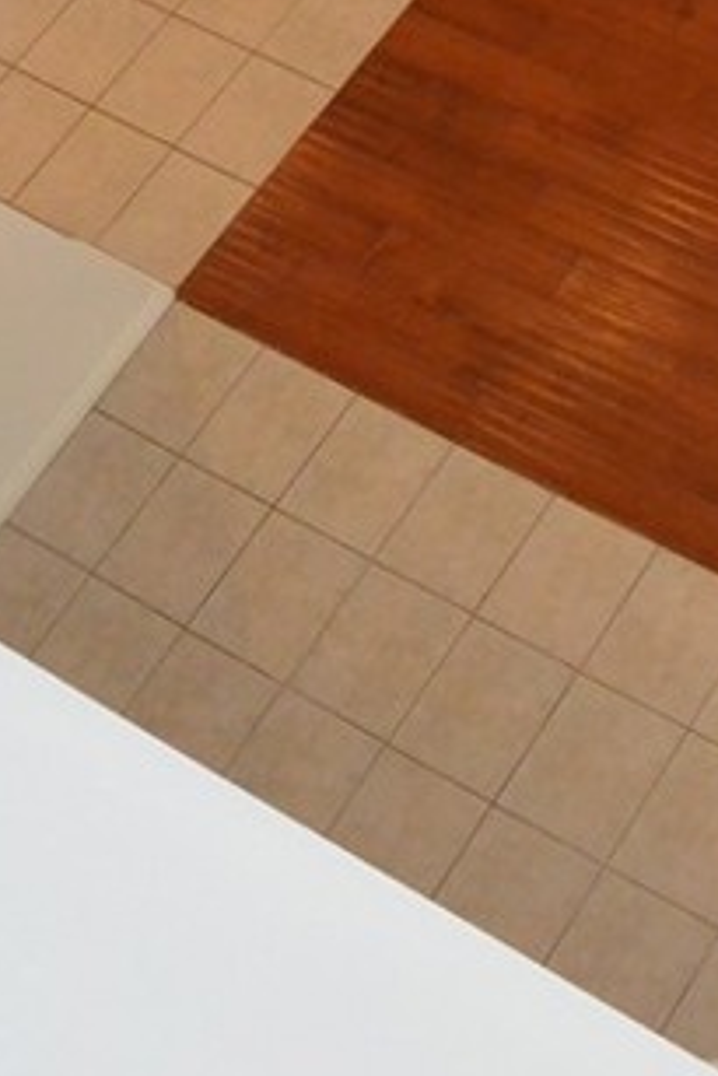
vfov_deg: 31.4
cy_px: 61
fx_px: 1793
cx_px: 1597
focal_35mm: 60
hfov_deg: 15.6
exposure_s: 1/125
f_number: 3.5
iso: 500
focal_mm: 6.7
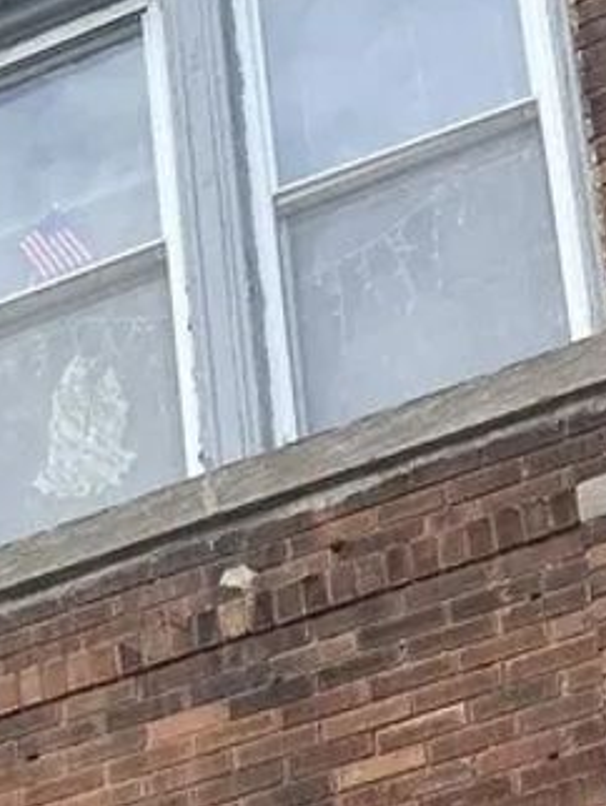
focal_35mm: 106
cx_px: 418
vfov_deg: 14.9
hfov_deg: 14.0
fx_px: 2471
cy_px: 1643
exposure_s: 1/759
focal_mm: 5.1
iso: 32
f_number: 1.6
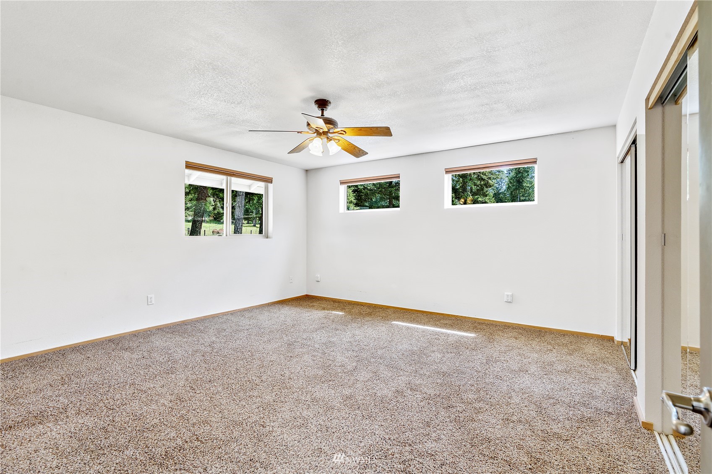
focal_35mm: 16
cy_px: 237
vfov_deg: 73.7
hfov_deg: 96.7
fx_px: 316
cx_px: 356
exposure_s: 1/20
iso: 320
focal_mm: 16
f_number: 8
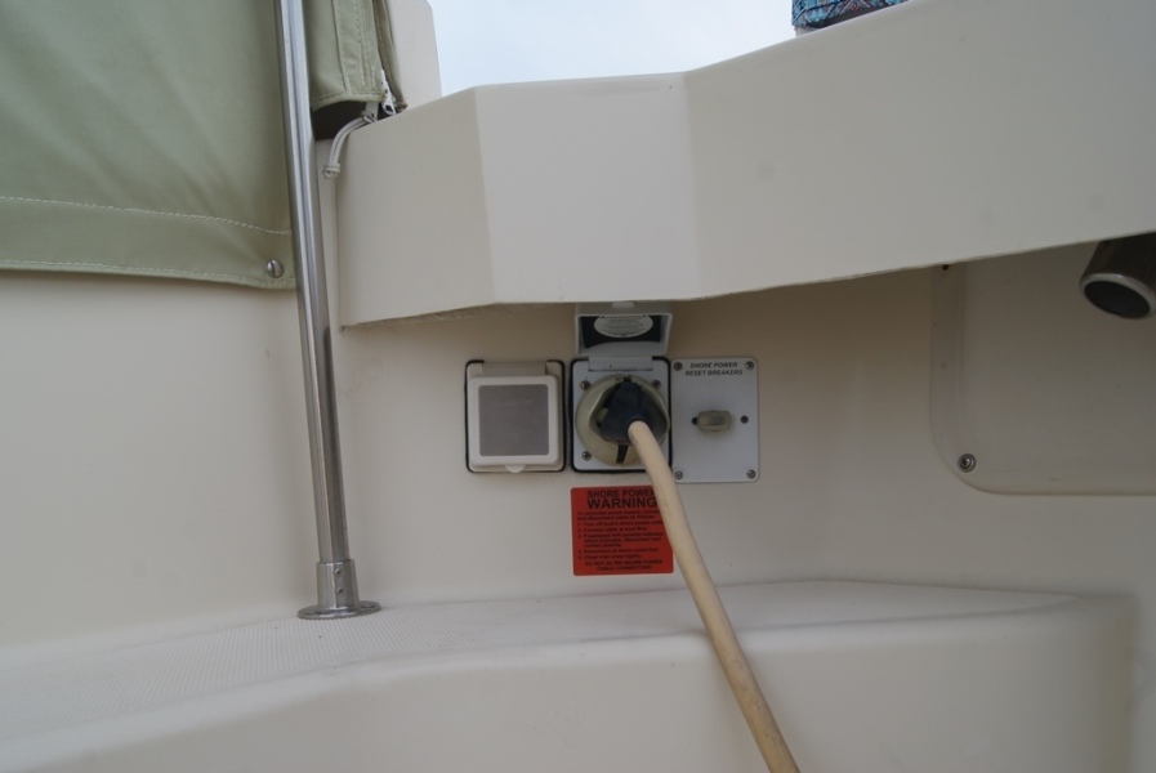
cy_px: 386
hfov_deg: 53.1
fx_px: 1157
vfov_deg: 37.0
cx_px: 578
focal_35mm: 36
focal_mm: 24
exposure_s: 1/100
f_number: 9
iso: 100
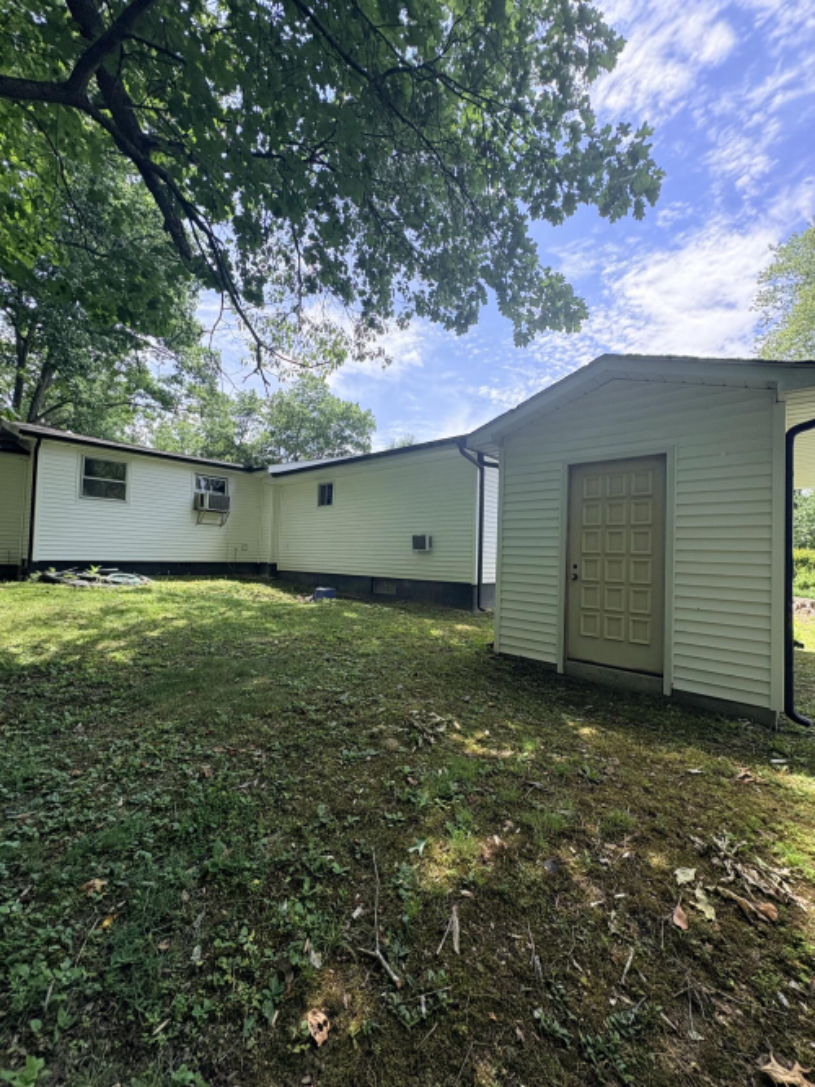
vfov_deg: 102.1
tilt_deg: +2.4
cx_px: 408
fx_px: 440
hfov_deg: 85.7
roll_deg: -1.5
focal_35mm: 14
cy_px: 544
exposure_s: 1/596
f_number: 2.2
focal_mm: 2.22
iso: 64
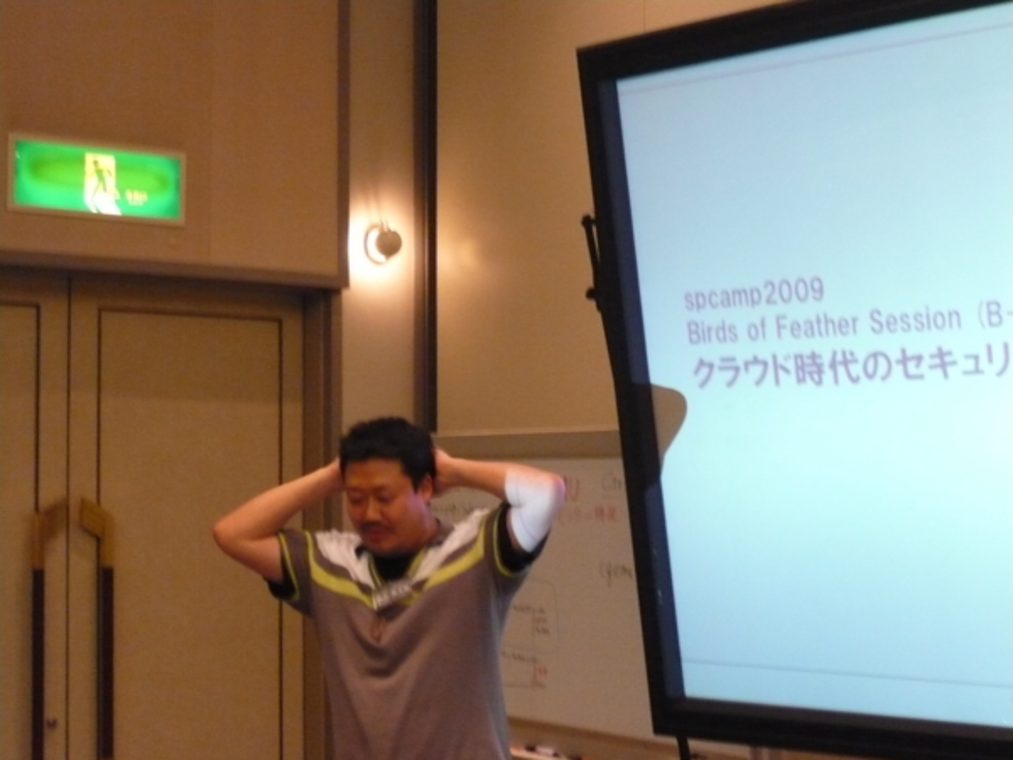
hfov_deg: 30.7
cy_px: 380
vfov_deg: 23.3
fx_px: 1844
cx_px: 506
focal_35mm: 63
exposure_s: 1/15
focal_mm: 10.3
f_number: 4.3
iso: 400
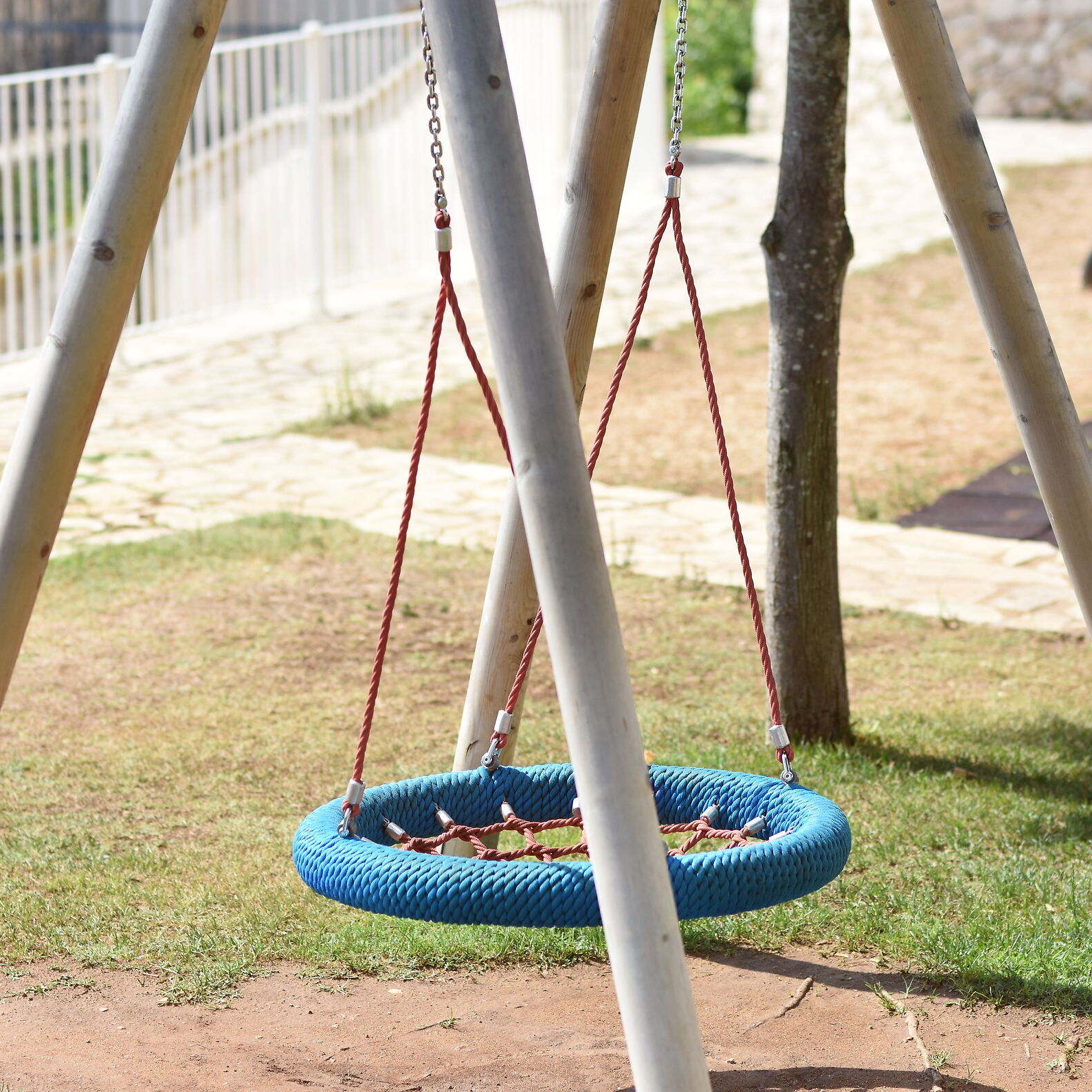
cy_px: 544
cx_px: 485
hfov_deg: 10.7
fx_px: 5840
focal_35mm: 164
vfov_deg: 10.7
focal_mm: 85
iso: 250
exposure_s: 1/8000
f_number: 2
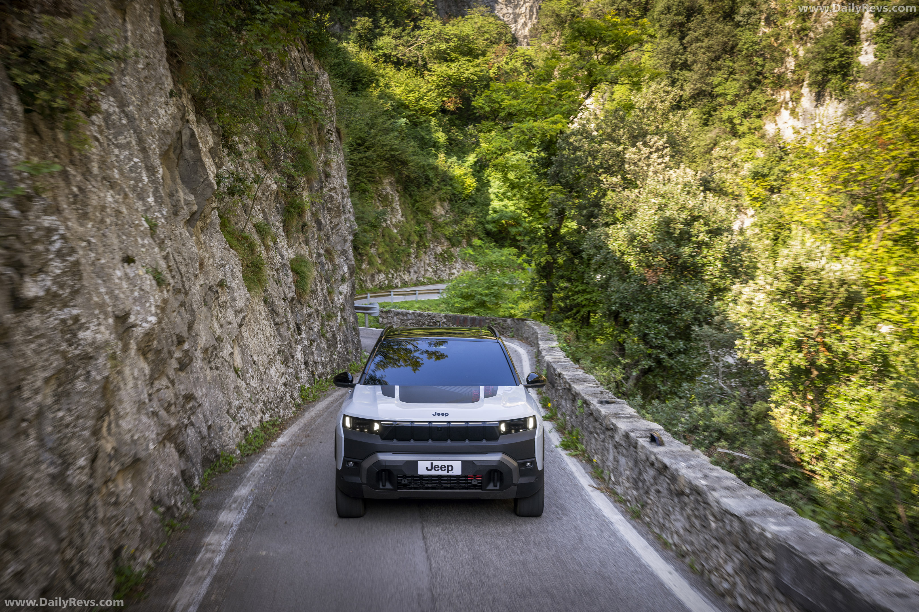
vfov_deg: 29.9
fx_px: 1149
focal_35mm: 45
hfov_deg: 43.6
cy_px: 306
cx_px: 460
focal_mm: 45
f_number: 8
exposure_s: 1/60
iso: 100
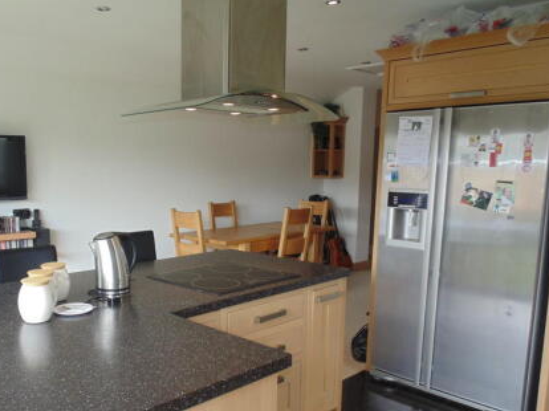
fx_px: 491
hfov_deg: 57.0
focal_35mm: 31
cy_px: 245
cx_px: 180
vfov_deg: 45.2
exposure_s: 1/60
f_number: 3.1
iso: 80
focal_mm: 4
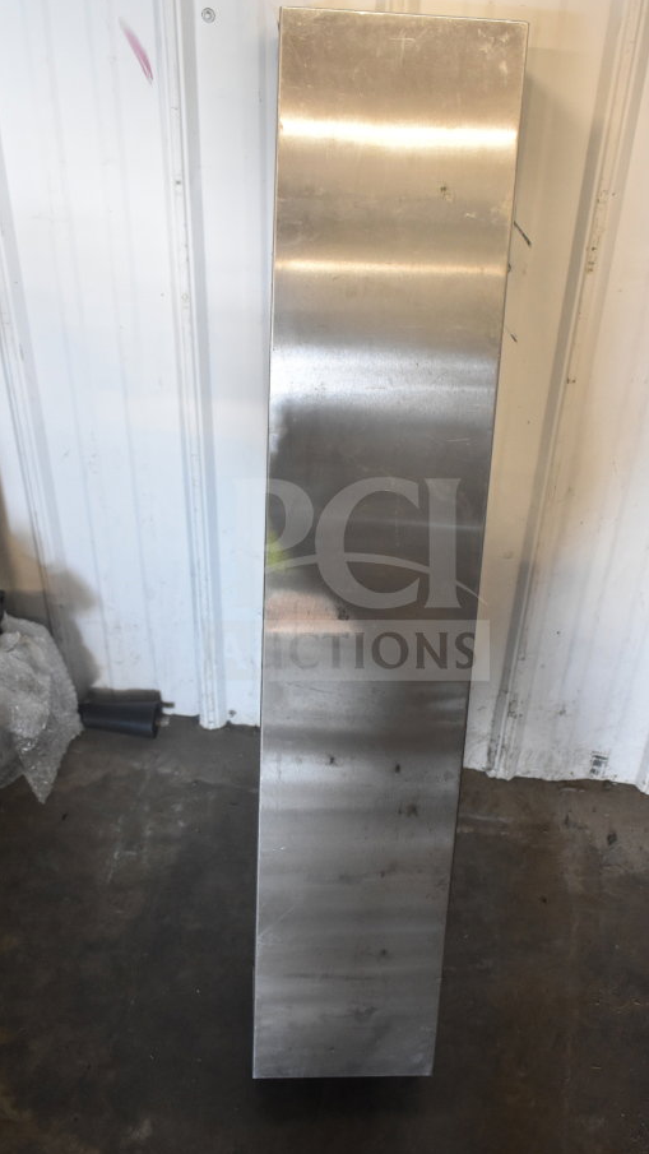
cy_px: 580
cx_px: 346
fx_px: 1118
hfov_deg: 32.4
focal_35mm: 37
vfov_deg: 54.6
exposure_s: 1/40
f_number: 3.8
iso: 1600
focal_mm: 23
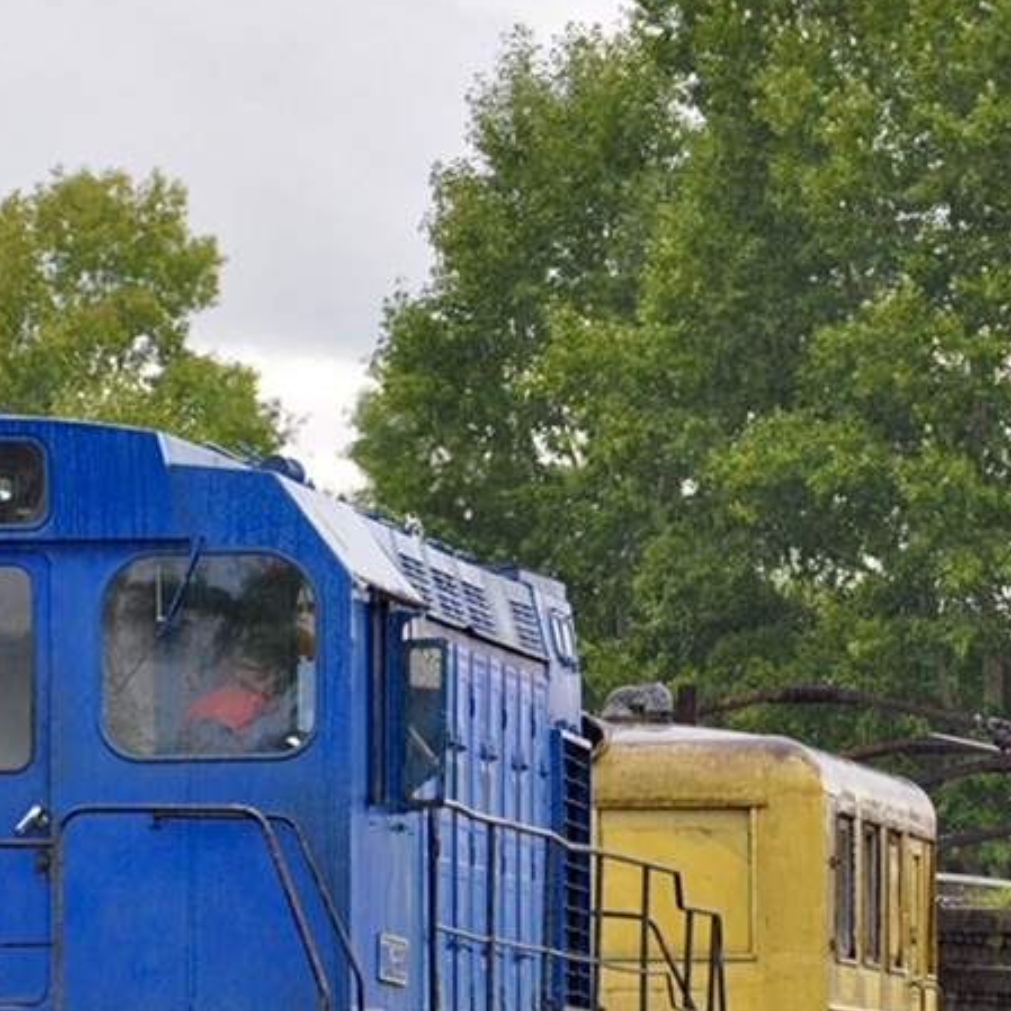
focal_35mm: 381
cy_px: 712
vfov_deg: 4.6
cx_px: 261
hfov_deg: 4.6
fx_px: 12596
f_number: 5.6
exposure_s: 1/200
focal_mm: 105
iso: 320
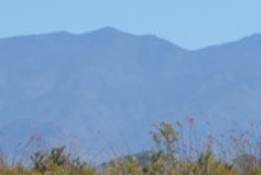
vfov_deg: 2.6
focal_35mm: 520
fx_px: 3774
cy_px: 40
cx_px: 439
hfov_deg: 3.9
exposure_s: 1/500
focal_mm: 55
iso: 140
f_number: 8
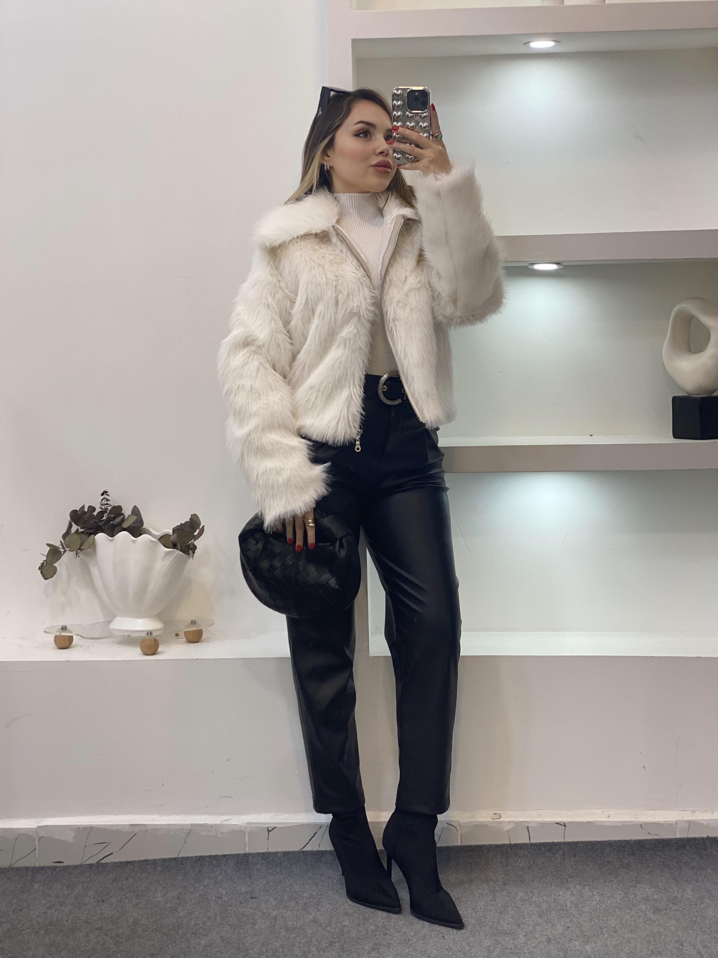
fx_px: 1438
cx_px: 359
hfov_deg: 28.0
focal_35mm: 52
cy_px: 479
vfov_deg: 36.8
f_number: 2
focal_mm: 6
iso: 64
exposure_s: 1/100
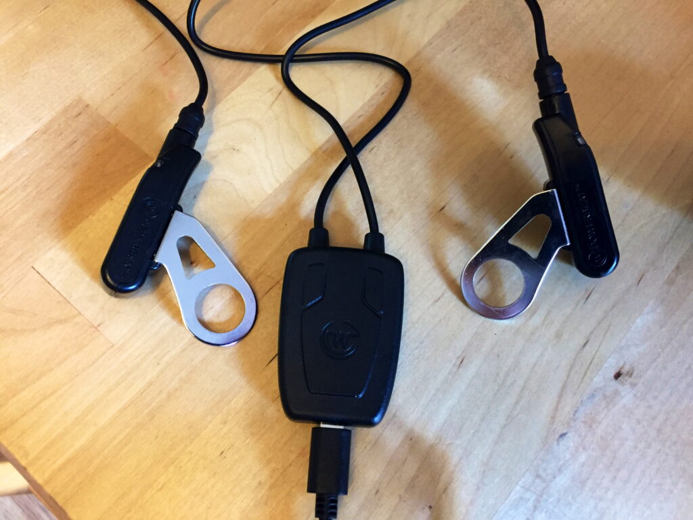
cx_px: 346
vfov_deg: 48.2
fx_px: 581
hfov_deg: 61.7
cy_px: 260
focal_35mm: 29
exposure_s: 1/20
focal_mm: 4.15
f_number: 2.2
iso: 250
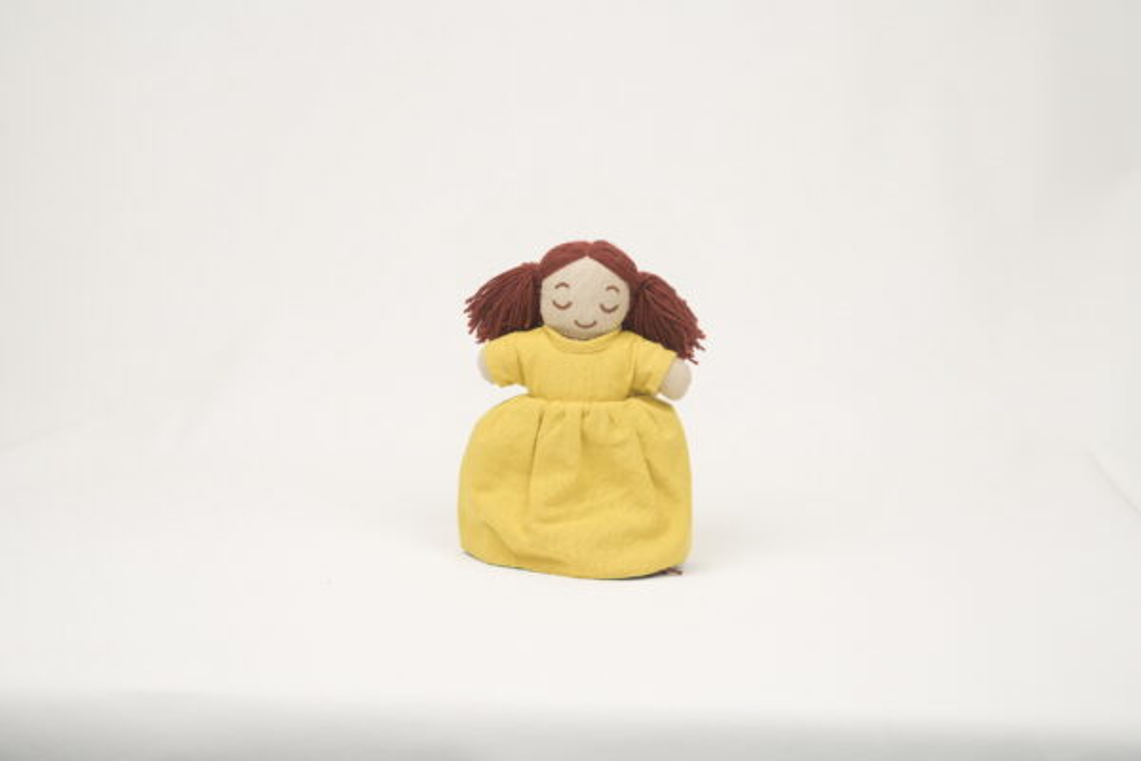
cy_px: 380
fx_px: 1585
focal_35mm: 50
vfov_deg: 27.0
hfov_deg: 39.6
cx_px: 570
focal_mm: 50
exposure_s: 1/250
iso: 200
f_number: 4.5
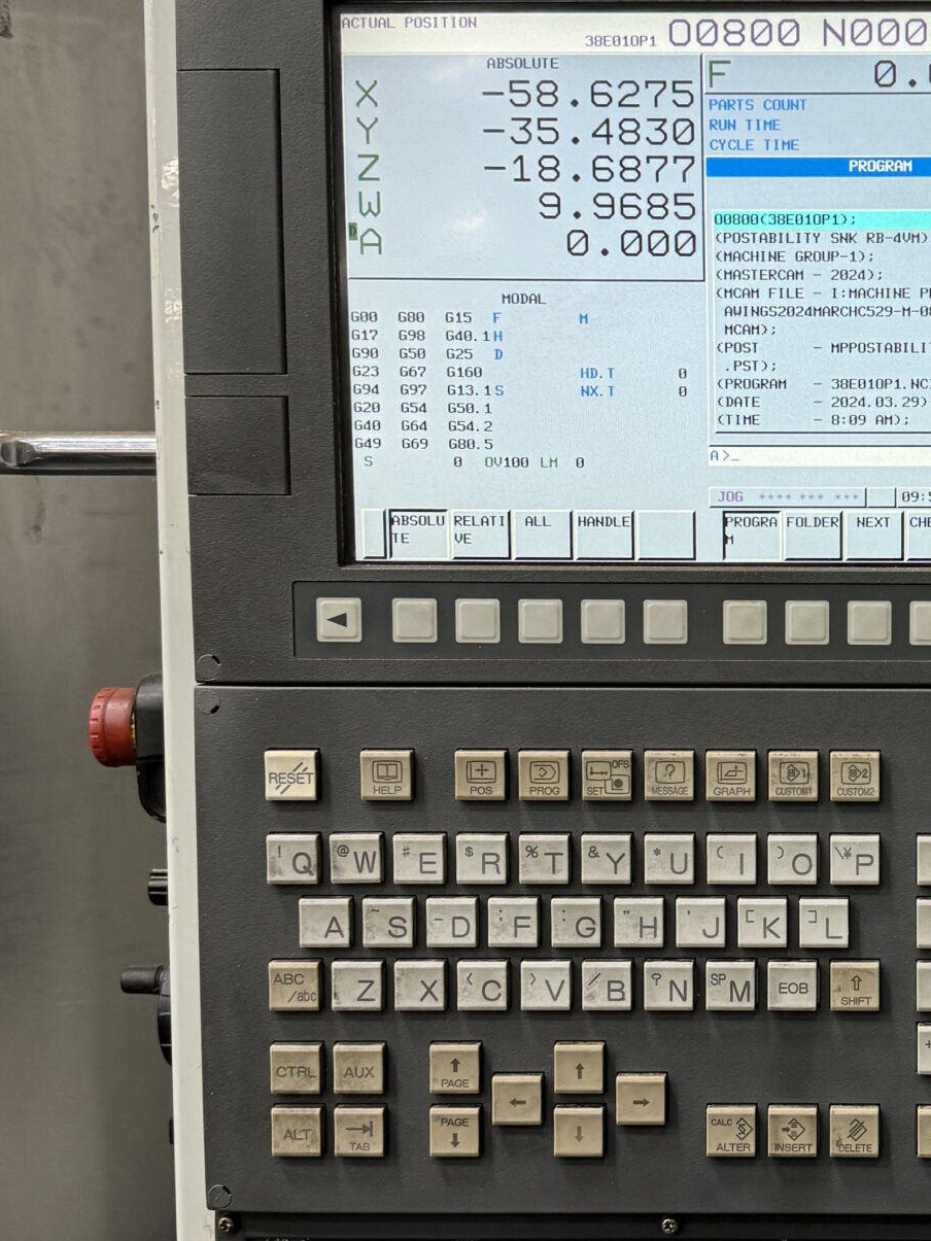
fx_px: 1829
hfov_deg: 27.3
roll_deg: +0.3
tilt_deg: -4.9
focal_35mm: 51
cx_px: 888
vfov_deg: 37.5
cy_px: 682
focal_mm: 6.76
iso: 200
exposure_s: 1/72
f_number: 1.78
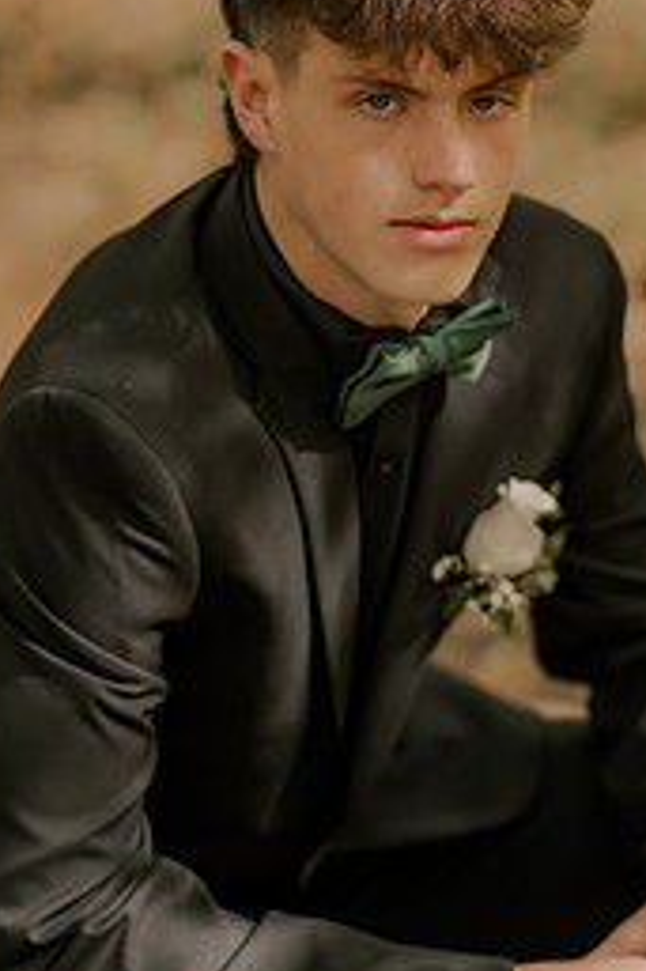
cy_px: 487
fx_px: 4016
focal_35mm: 149
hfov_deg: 9.2
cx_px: 340
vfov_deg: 13.8
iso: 100
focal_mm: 85
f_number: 2
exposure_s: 1/400
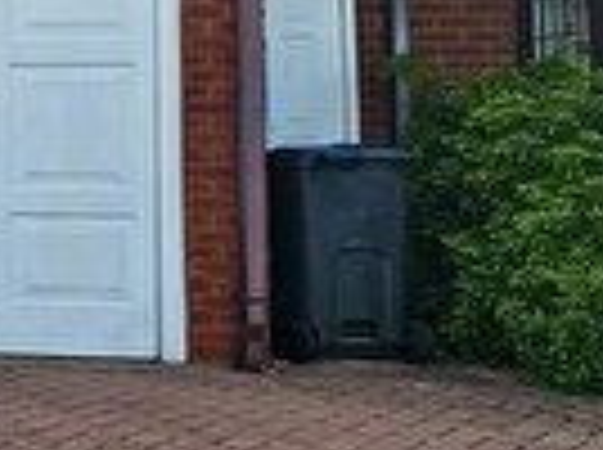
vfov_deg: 21.4
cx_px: -837
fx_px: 1182
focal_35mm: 68
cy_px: 128
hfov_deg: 15.3
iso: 50
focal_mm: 2.2
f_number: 2.2
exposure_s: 1/1293
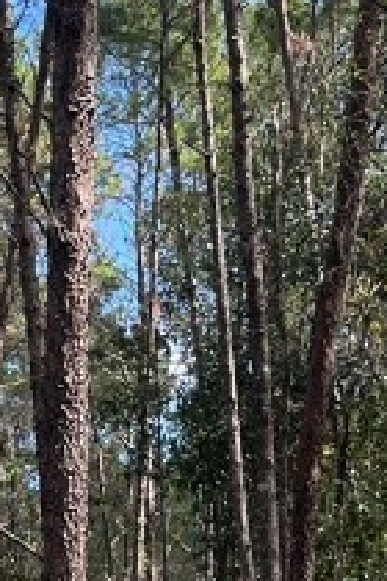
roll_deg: +0.5
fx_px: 2128
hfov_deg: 9.1
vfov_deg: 14.7
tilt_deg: +0.5
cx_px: -616
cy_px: 811
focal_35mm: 132
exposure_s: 1/668
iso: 50
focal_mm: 5.1
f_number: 1.6
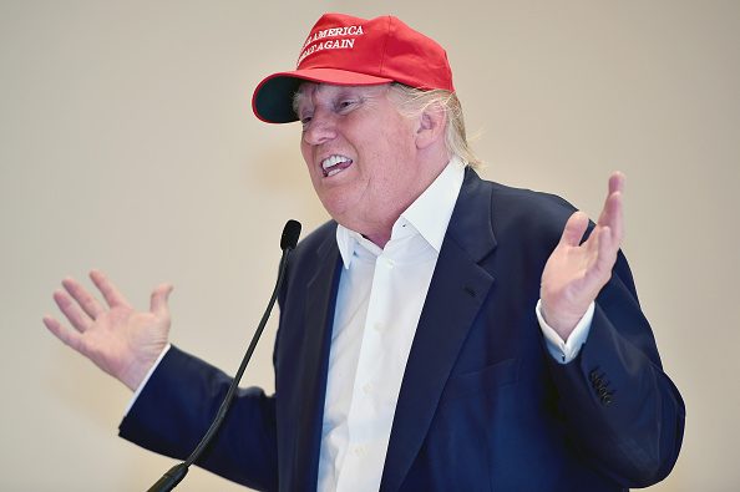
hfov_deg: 10.3
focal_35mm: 200
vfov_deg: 6.9
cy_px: 246
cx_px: 370
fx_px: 4108
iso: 1000
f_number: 2.8
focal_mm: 200
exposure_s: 1/500
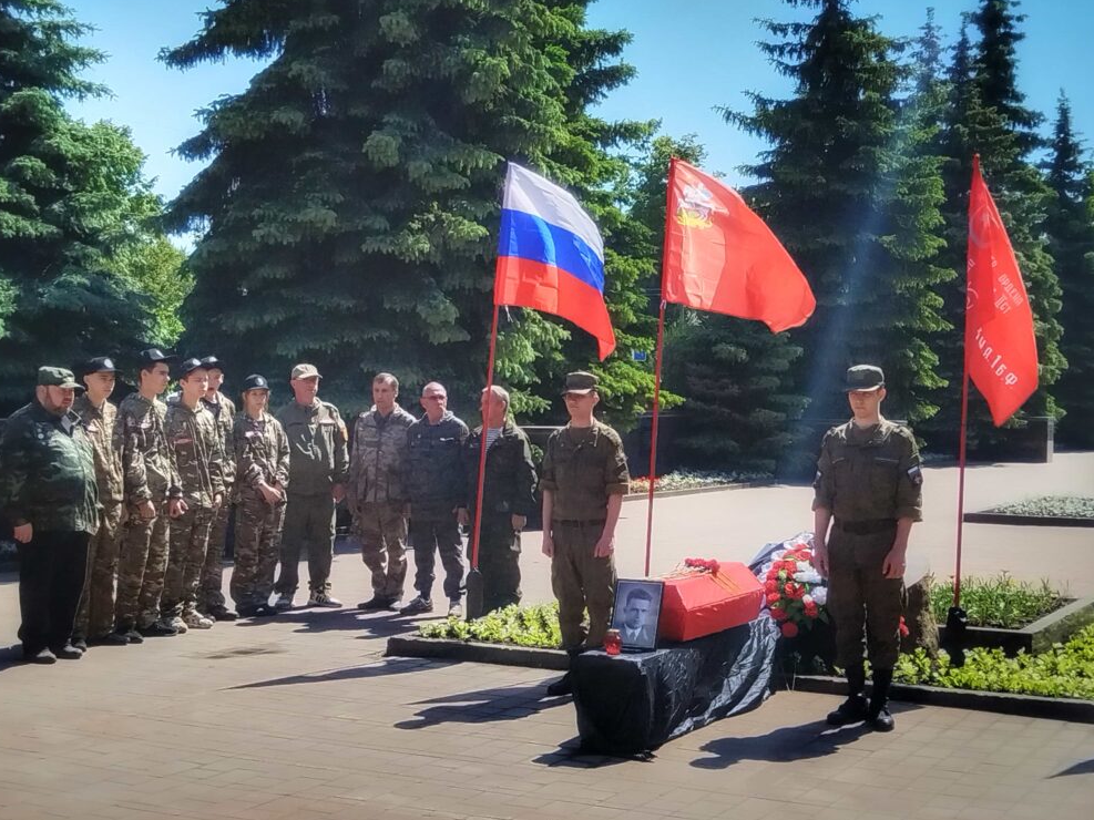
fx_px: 1738
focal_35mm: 55
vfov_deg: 26.6
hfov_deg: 34.9
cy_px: 402
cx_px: 535
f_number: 1.9
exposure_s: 1/1437
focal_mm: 4.95
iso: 100
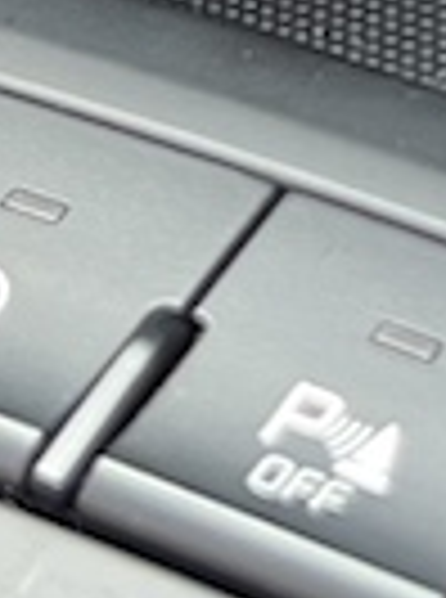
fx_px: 3383
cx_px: 662
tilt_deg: -41.0
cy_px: -279
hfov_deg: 7.4
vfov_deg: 9.8
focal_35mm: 196
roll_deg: +3.6
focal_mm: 5.7
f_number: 1.5
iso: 125
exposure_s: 1/87
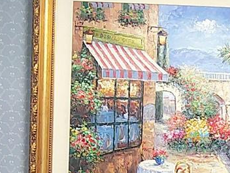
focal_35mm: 93
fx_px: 618
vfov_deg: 15.2
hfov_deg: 20.7
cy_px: 222
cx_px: 206
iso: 412
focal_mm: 2.13
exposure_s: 1/24
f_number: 2.2
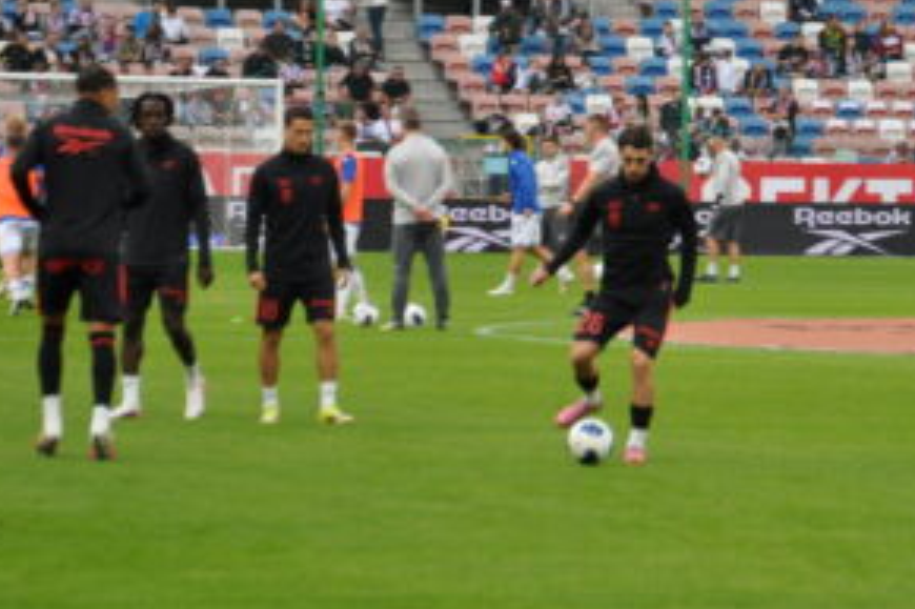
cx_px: 800
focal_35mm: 318
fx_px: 8078
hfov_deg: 6.5
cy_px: 197
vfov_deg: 4.3
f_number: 5.6
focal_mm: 105
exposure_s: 1/160
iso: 250
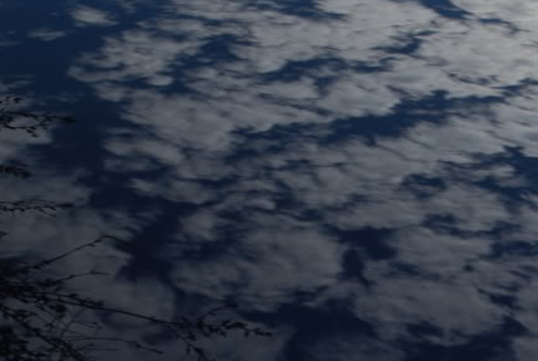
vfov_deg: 13.6
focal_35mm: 101
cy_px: 114
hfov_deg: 19.7
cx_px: 499
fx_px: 1512
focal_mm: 36
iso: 100
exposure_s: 1/320
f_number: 9
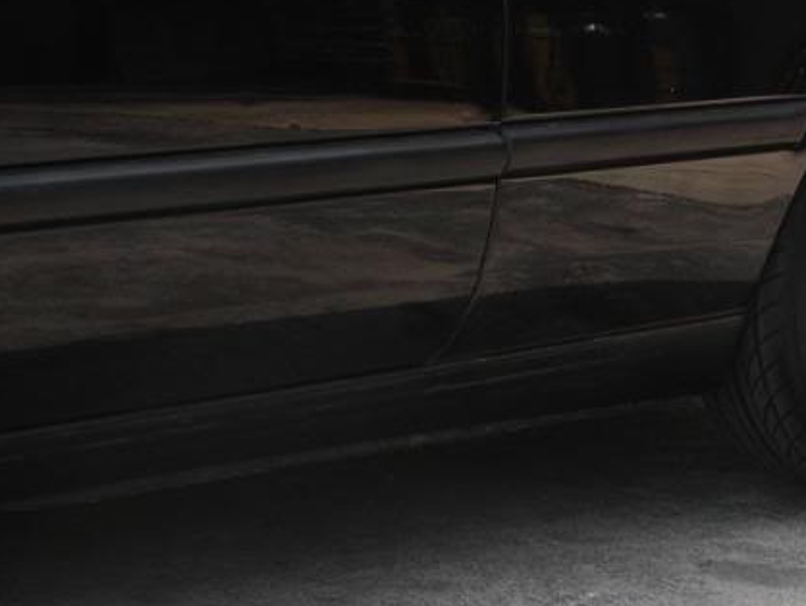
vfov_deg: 15.9
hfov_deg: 21.0
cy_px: 253
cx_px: 301
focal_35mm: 93
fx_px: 2167
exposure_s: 1/297
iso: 50
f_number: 3.2
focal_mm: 6.3
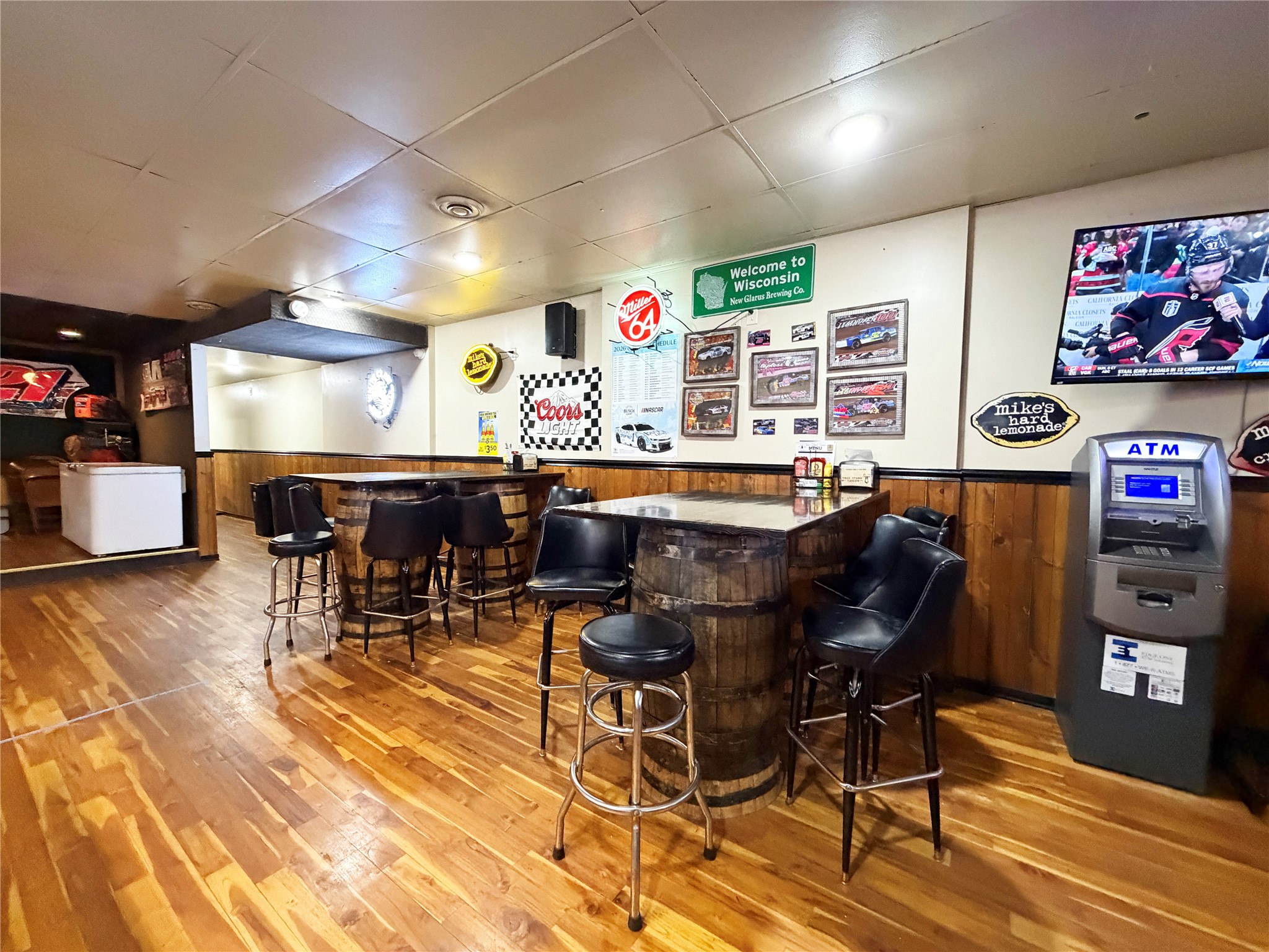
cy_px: 476
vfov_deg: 85.7
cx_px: 634
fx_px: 513
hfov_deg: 102.1
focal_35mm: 14
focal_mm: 2.22
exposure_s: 1/60
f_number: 2.2
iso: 800
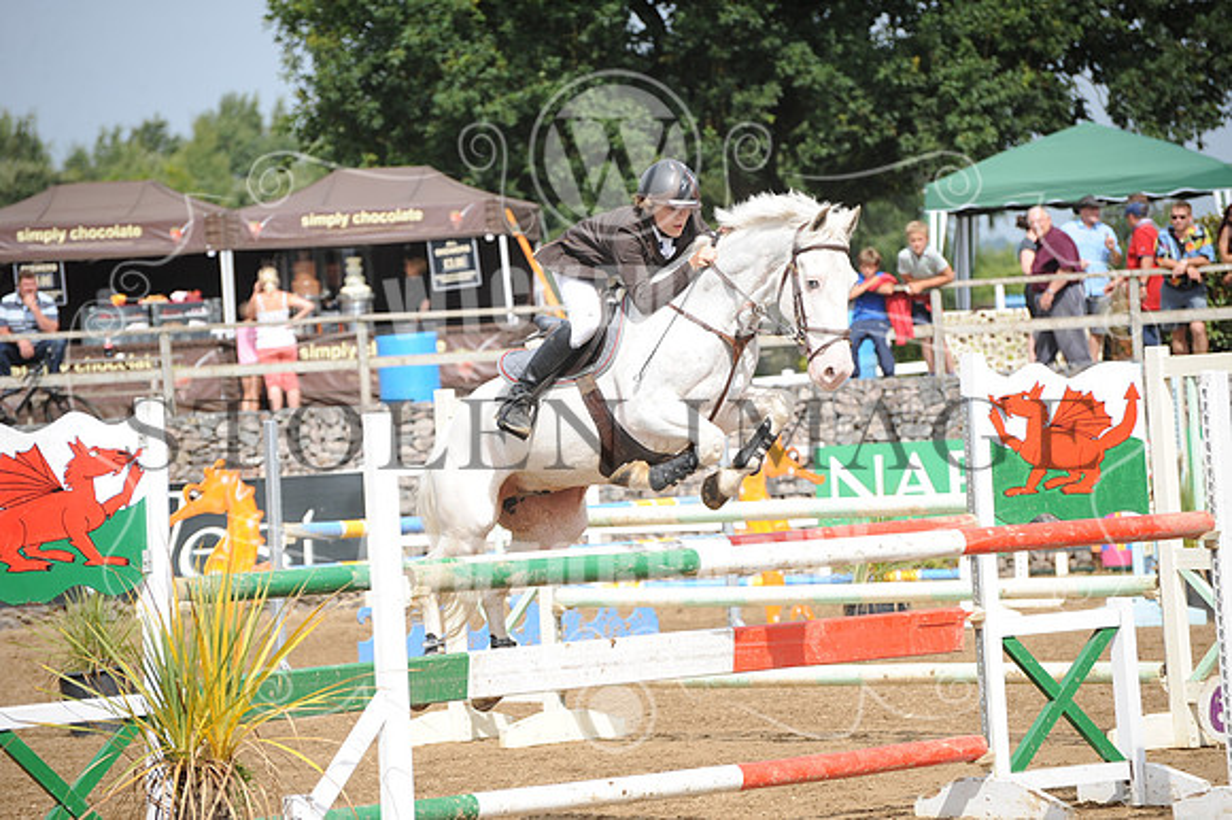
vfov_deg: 7.4
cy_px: 410
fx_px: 6327
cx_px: 616
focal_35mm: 185
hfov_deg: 11.1
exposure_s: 1/1250
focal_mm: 185
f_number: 5.6
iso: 320
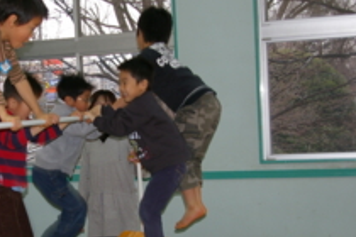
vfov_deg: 17.0
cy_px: 153
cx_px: 70
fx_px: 791
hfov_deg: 24.9
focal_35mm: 80
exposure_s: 1/45
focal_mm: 28
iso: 200
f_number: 4
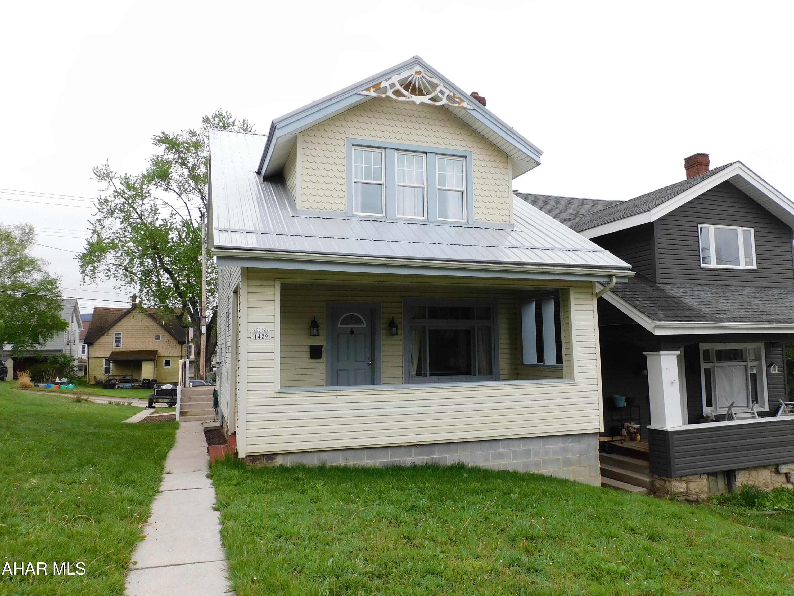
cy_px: 298
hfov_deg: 71.6
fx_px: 550
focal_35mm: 24
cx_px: 397
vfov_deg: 56.8
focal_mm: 4.3
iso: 125
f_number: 3.3
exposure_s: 1/500
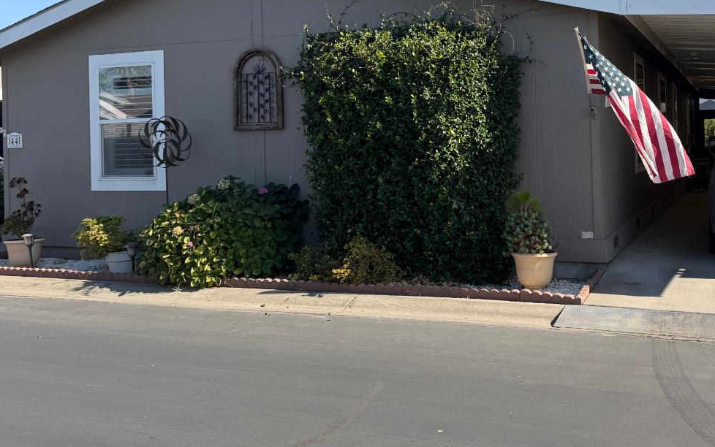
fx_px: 760
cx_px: 470
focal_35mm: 39
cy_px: 133
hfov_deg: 49.6
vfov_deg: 32.4
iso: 80
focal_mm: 6.76
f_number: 1.78
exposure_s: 1/2703
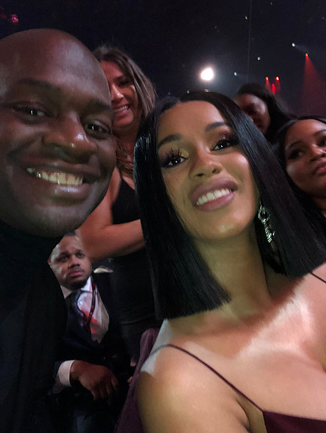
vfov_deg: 56.8
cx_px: 163
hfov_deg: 44.2
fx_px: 401
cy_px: 216
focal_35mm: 32
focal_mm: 2.87
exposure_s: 1/17
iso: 400
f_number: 2.2
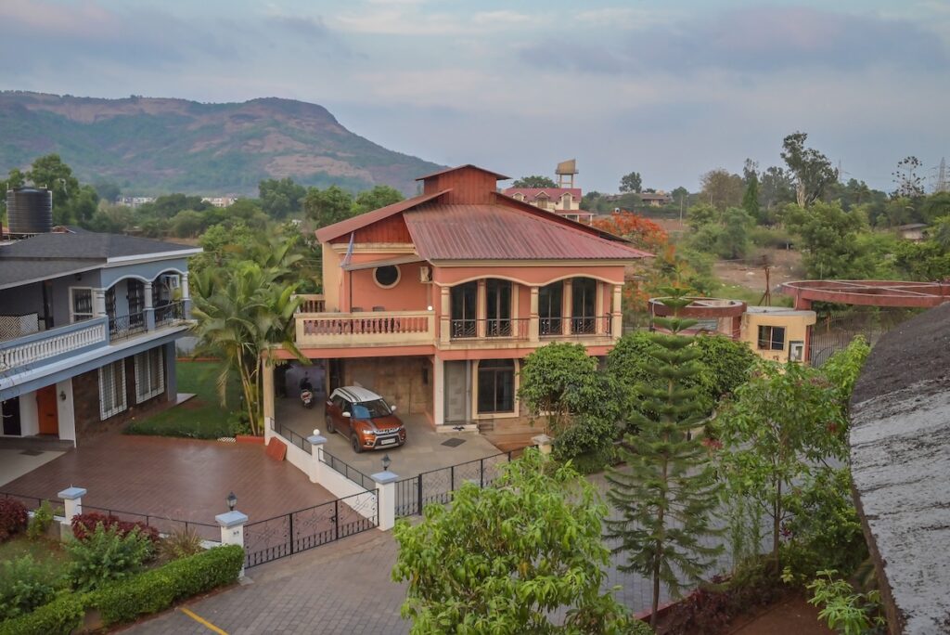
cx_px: 475
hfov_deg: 61.9
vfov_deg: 43.7
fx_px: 792
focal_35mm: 30
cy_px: 318
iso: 800
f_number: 11
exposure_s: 1/200
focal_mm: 30
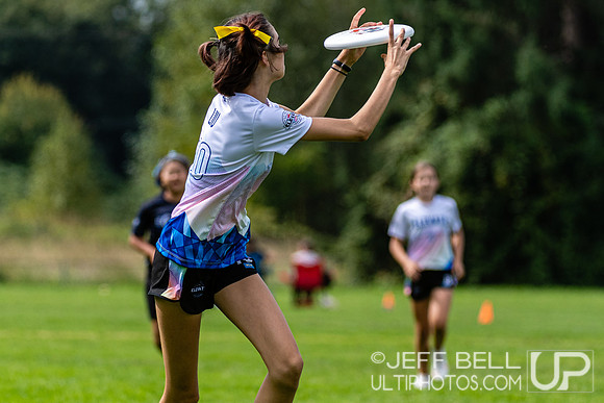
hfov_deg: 5.1
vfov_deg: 3.4
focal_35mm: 406
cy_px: 130
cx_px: 302
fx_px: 6810
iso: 200
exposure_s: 1/2000
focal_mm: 200
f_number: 4
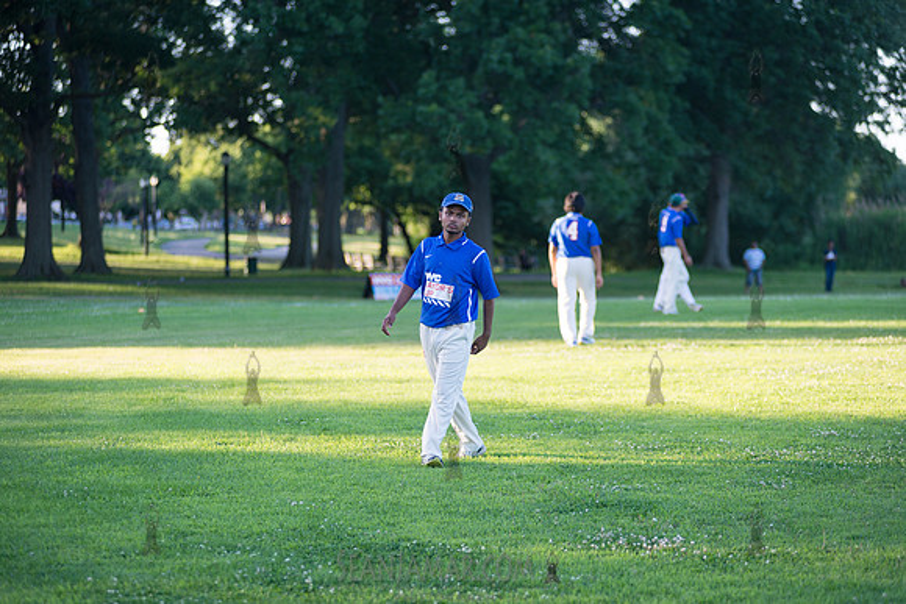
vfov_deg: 11.4
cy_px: 302
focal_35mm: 120
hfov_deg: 17.1
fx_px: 3021
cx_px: 453
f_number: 2.8
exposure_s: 1/800
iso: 400
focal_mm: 120
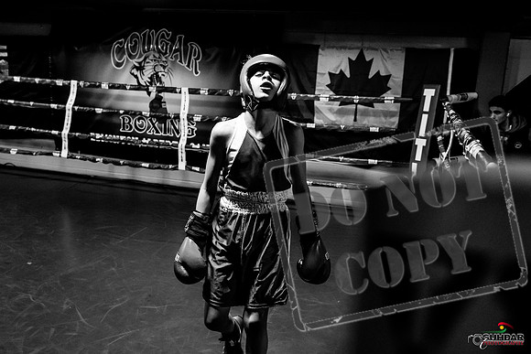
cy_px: 177
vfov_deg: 40.0
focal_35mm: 33
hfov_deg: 57.2
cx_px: 266
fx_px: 487
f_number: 2.8
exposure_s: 1/800
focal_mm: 22
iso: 5000
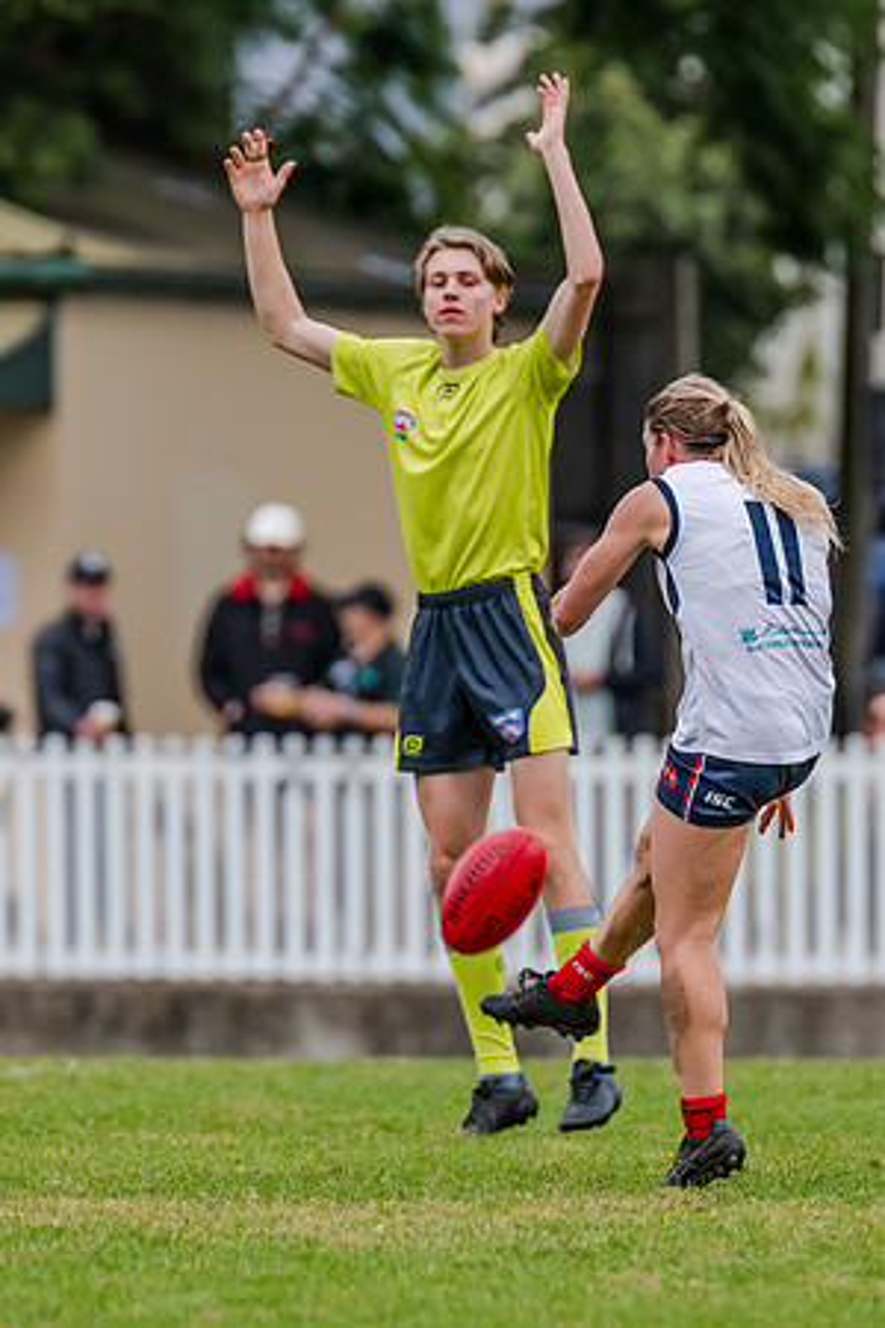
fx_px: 26718
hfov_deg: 1.9
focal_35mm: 725
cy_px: 569
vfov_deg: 2.8
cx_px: 553
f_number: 5
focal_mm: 420
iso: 800
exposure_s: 1/1600
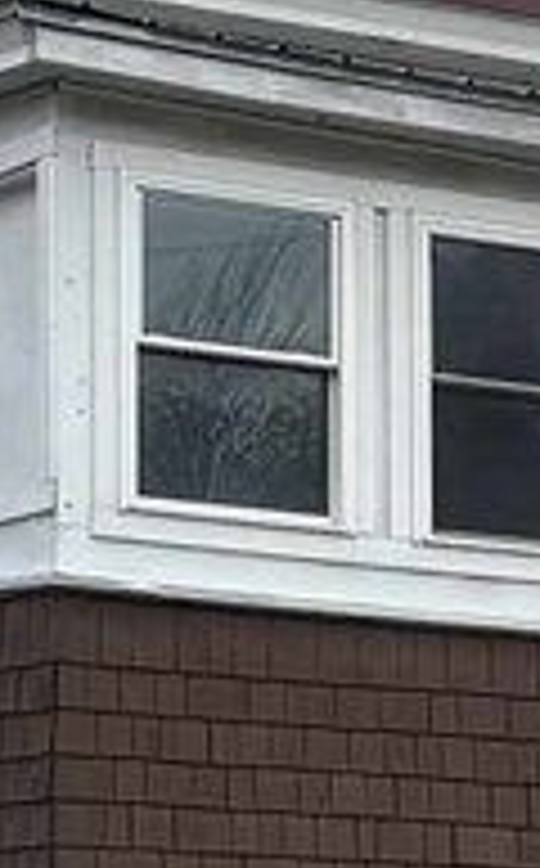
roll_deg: +0.1
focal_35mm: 229
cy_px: 679
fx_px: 5412
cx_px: 886
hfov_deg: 5.6
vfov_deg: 9.2
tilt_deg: +6.4
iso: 50
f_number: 1.6
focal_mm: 5.96
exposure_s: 1/1799
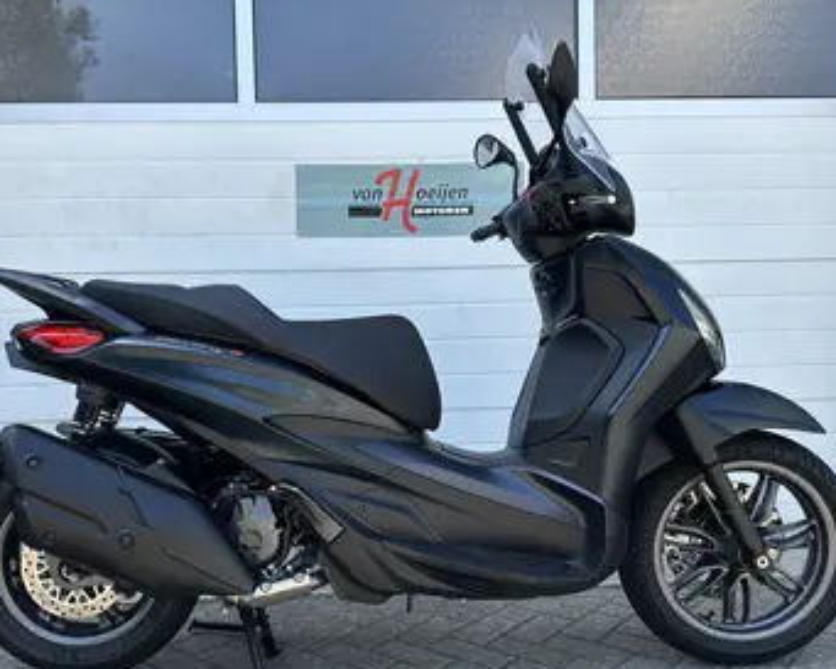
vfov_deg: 44.5
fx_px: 817
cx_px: 351
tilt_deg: -3.7
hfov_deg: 54.0
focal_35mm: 33
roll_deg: +1.7
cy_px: 377
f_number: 1.78
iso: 80
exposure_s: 1/1119
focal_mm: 6.86
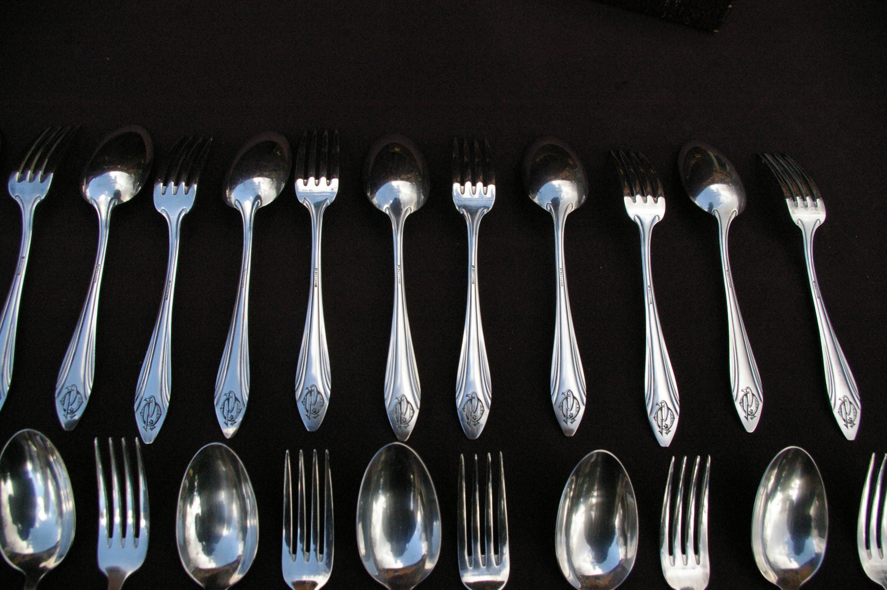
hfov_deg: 49.6
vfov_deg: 34.1
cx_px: 444
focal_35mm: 39
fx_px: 960
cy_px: 295
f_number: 8
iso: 1600
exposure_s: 1/750
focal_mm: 26
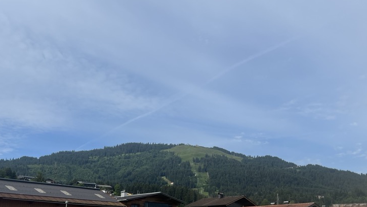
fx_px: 389
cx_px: 197
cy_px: 174
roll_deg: -0.3
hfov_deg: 50.4
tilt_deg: +8.2
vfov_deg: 28.9
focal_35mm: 40
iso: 50
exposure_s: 1/4630
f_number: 1.5
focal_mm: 5.7
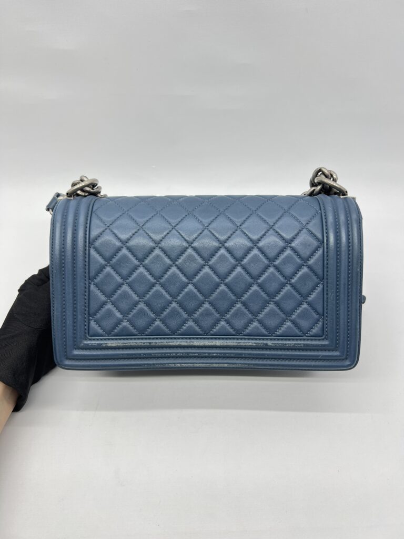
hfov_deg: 53.1
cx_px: 202
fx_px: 405
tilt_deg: -45.8
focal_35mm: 26
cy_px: 270
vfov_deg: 67.3
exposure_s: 1/100
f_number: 1.5
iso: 32
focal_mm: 5.7
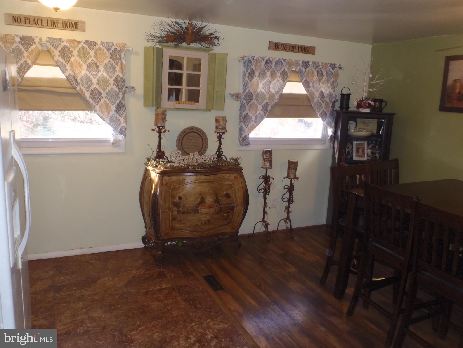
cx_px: 232
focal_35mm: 28
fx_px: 375
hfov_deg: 63.4
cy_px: 174
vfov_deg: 49.7
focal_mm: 5
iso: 200
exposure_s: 1/30
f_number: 3.9
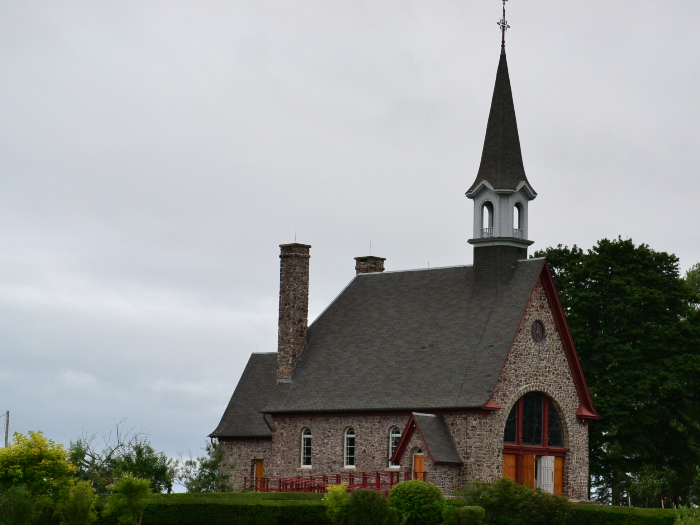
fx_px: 1892
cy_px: 272
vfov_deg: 15.8
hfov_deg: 21.0
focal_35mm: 94
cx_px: 385
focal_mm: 55
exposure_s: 1/3200
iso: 1600
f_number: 8
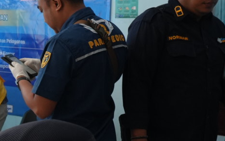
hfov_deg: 16.7
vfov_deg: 11.2
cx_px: -74
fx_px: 718
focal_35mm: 117
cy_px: 120
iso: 800
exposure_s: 1/160
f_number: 4
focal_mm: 22
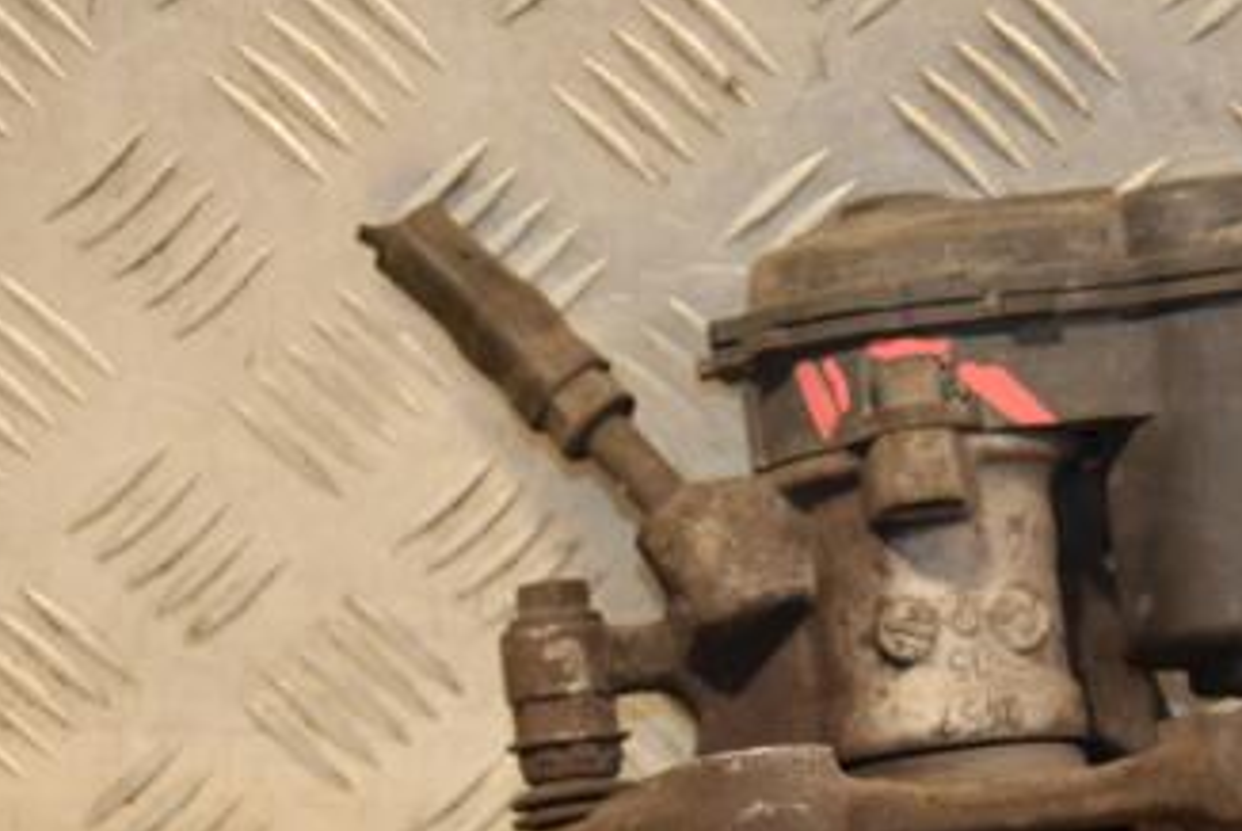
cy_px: 686
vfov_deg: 8.6
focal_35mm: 160
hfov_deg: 12.8
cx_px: 899
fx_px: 5525
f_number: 5
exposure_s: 1/125
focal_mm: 58
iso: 800
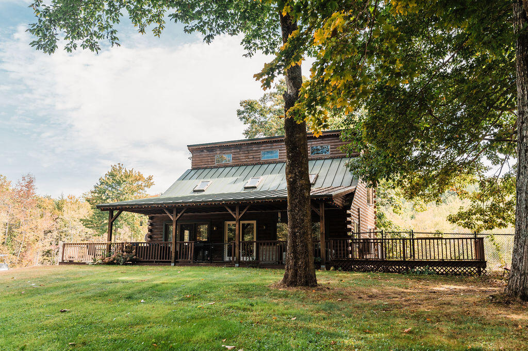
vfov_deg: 43.5
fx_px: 440
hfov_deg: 62.0
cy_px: 176
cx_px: 264
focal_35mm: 30
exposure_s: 1/400
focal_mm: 30
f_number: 4
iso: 160
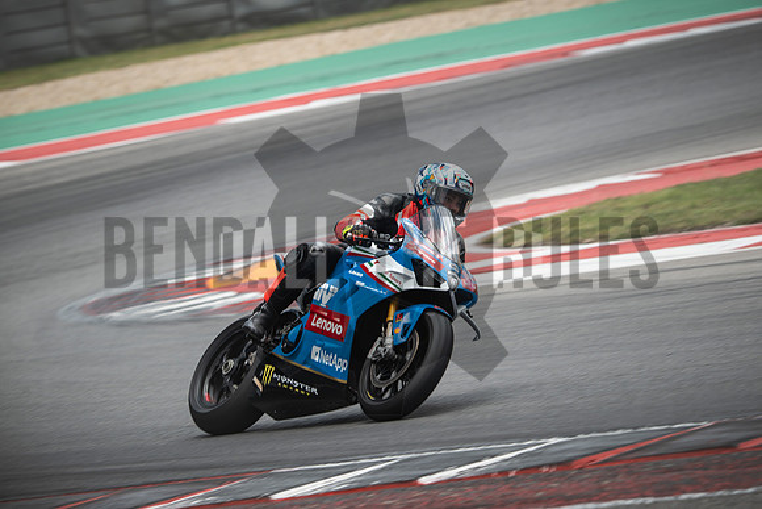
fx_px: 6351
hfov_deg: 6.9
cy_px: 254
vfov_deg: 4.6
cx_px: 381
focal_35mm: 300
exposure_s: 1/320
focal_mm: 200
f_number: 4.5
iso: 125
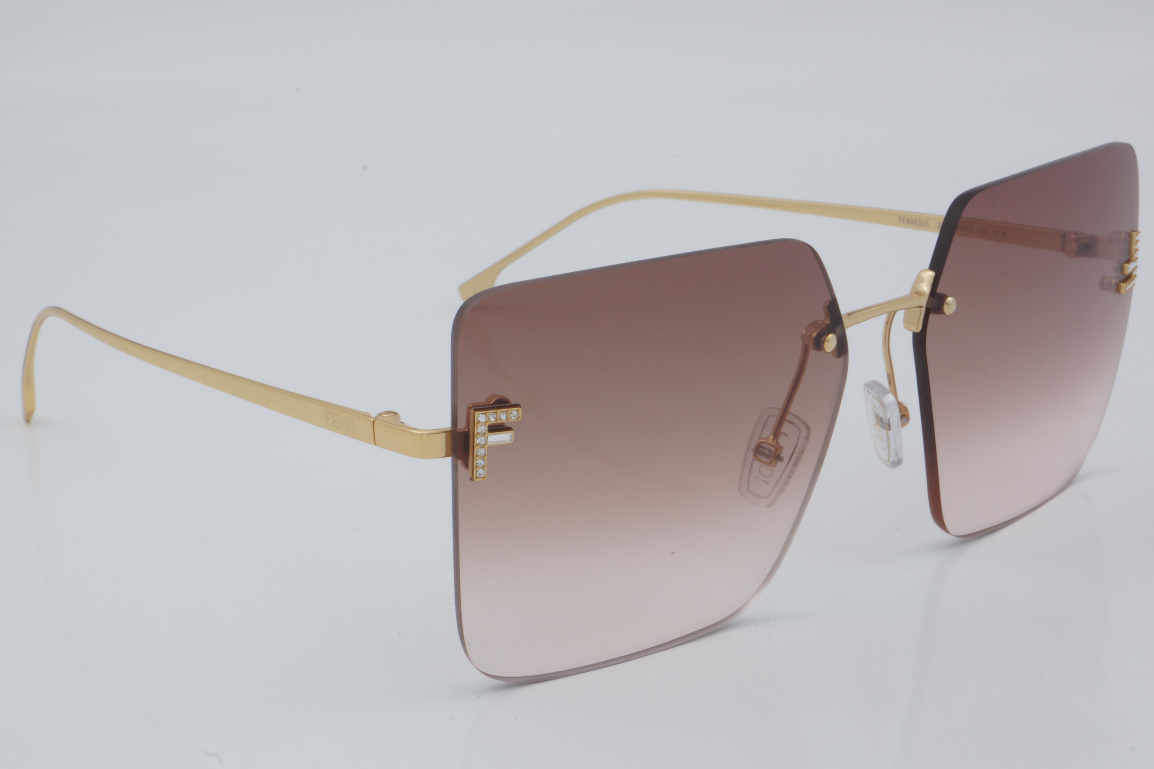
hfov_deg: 27.0
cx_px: 577
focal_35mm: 75
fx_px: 2404
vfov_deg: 18.2
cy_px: 384
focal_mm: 50
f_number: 32
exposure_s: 1/4
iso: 100
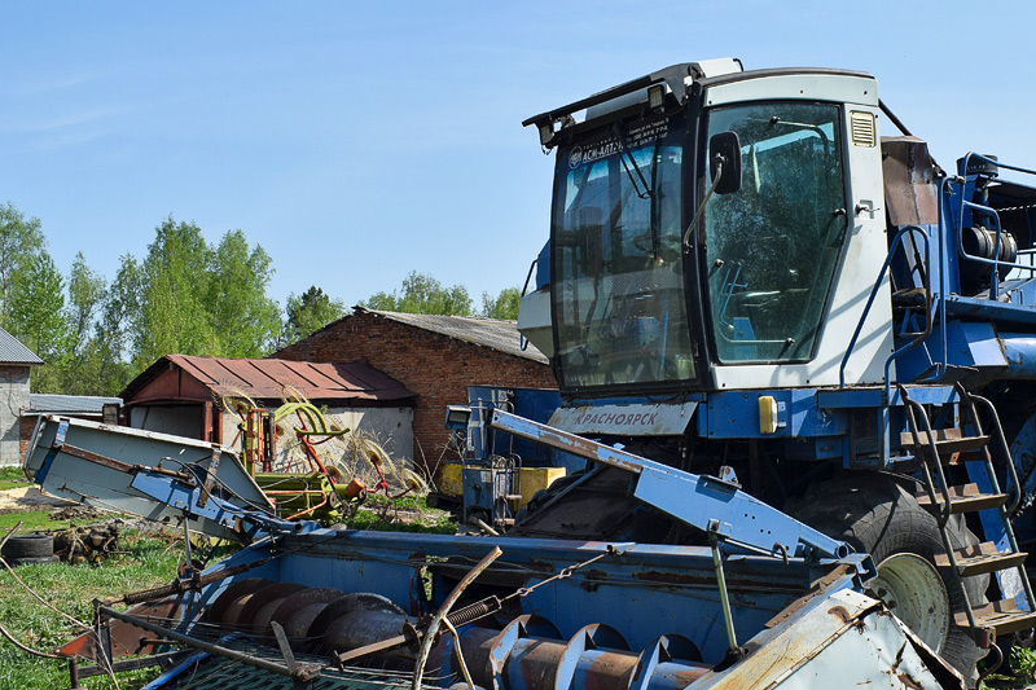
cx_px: 666
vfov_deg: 29.8
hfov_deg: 43.2
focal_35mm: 45
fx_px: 1295
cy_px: 362
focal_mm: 20
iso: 200
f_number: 6.3
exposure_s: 1/800
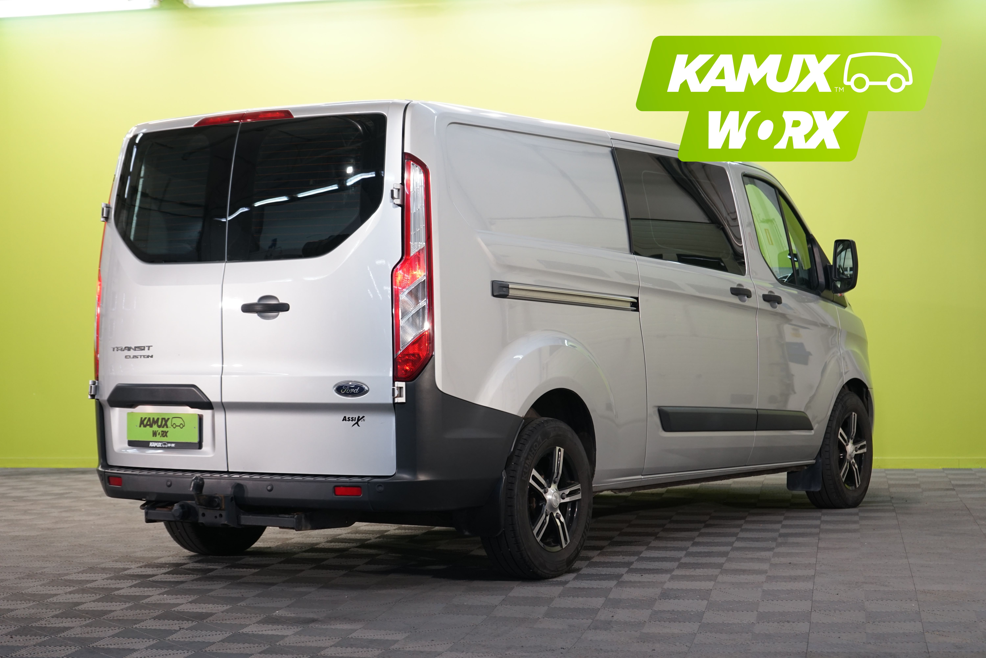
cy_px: 329
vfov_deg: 20.3
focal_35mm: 67
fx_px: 1835
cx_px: 493
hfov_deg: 30.1
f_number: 5.6
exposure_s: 1/40
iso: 640
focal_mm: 67
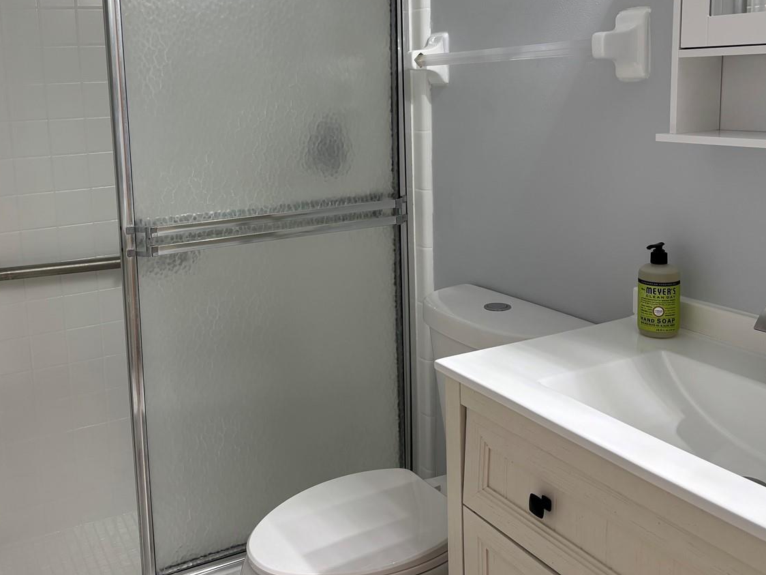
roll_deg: +2.7
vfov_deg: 38.2
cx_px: 307
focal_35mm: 37
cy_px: 193
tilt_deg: -8.3
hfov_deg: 49.8
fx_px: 819
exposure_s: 1/60
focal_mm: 5.96
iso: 64
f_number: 1.6
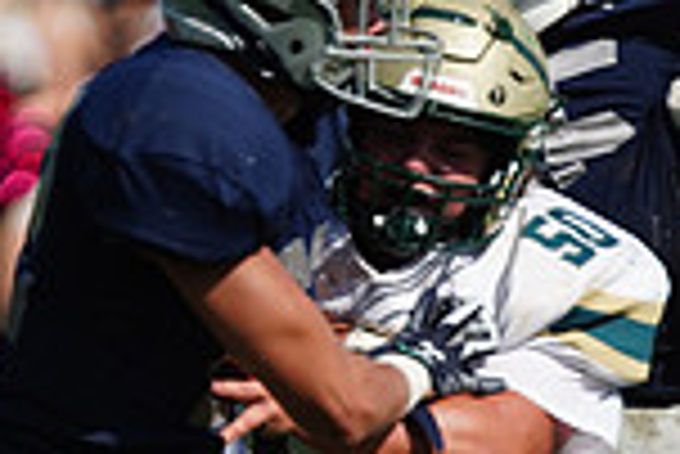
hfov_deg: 1.8
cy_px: 321
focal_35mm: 1155
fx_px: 21837
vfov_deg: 1.2
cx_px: 212
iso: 400
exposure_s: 1/8000
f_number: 2.8
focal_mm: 300
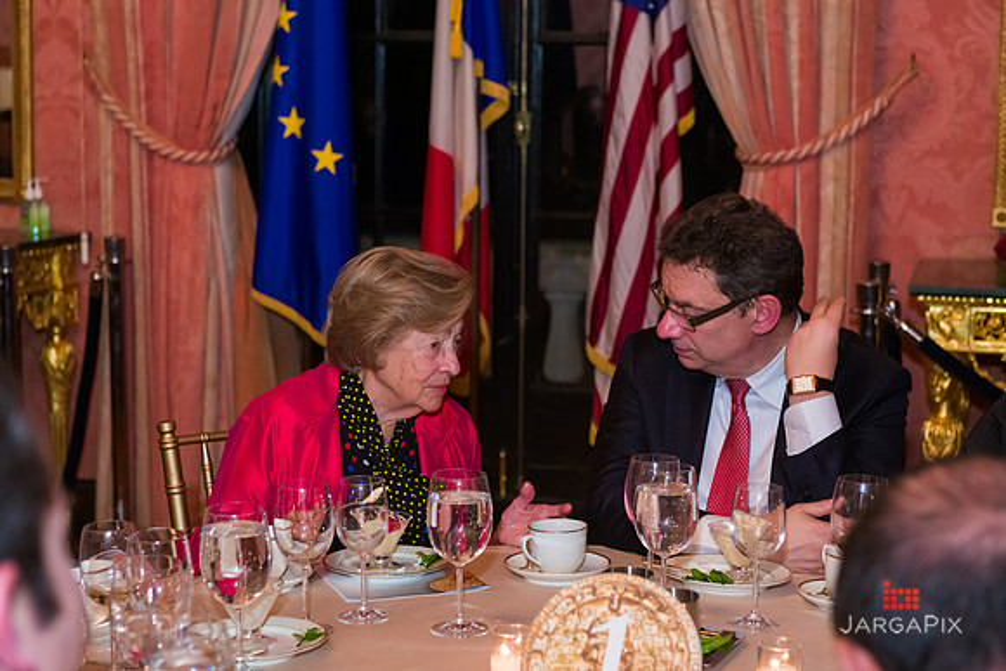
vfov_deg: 19.5
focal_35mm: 70
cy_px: 336
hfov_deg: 28.8
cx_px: 503
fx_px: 1956
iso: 3200
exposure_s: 1/80
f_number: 5
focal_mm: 70
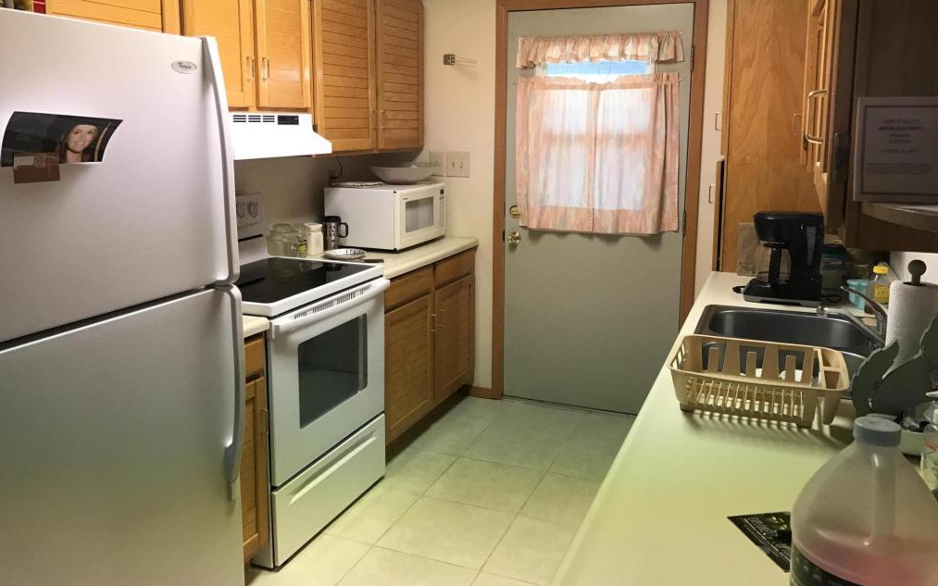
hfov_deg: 62.9
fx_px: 767
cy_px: 242
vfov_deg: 41.7
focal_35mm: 30
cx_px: 470
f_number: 1.8
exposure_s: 1/30
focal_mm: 3.99
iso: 40
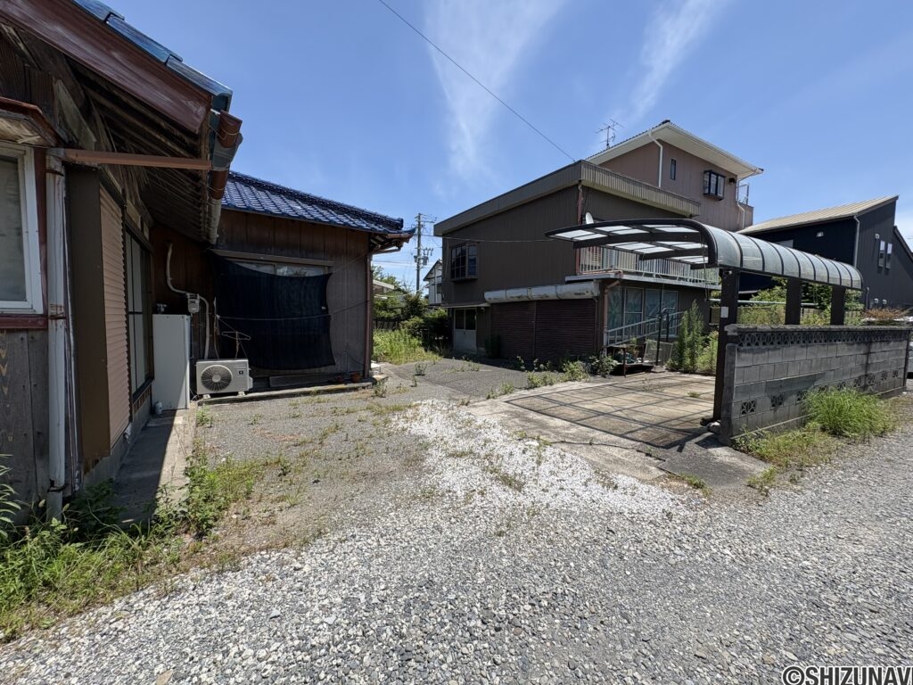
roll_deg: -0.1
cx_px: 456
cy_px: 342
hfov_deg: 102.1
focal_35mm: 14
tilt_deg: -0.7
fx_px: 369
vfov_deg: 85.7
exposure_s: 1/1672
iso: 50
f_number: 2.2
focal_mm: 2.22
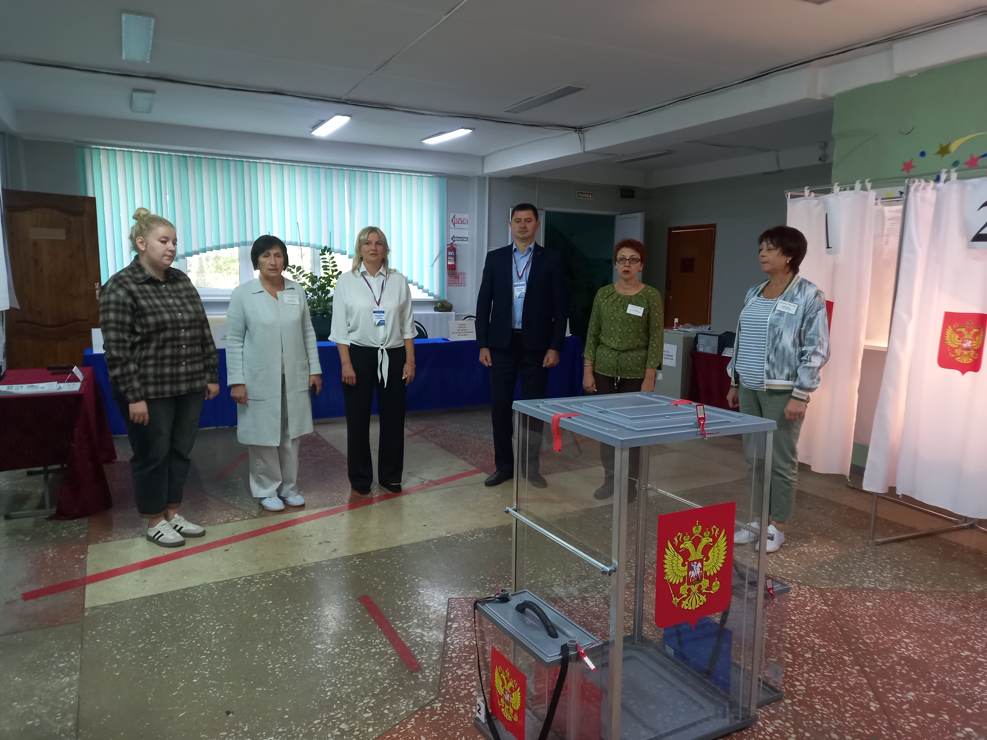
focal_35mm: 25
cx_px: 494
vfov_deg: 54.9
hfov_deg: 69.4
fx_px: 713
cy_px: 370
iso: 200
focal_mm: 4.6
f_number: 2
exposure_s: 1/25
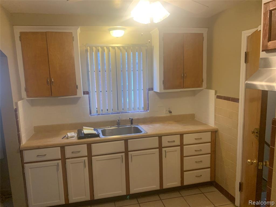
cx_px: 138
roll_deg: +1.9
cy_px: 104
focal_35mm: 26
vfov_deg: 53.1
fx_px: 207
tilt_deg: -10.5
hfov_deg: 67.3
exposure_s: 1/60
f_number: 1.8
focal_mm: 4.25
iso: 200
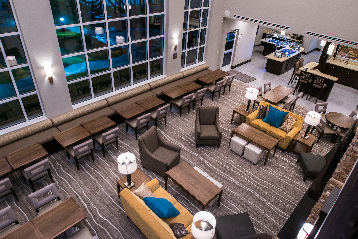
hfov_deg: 73.7
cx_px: 179
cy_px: 120
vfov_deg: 53.2
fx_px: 239
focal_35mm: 24
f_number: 8
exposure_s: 1/15
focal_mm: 24
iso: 640
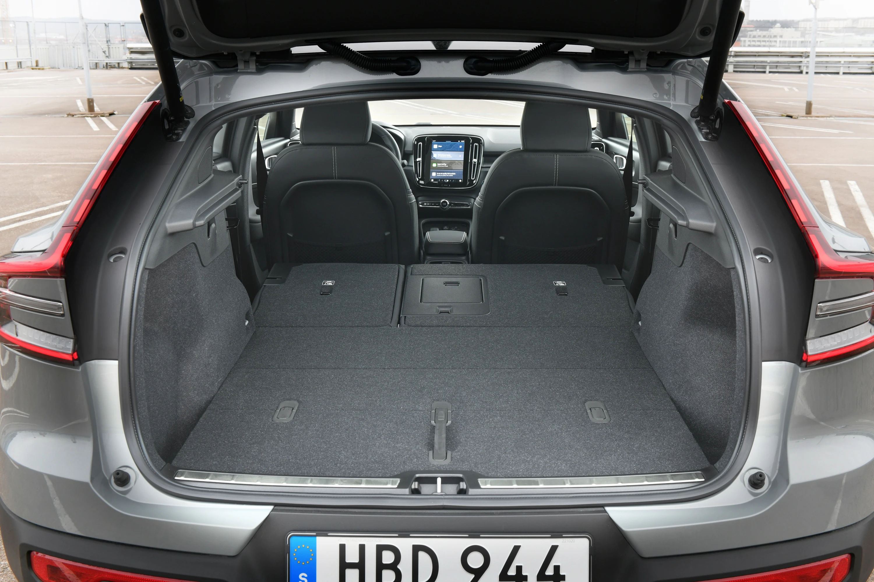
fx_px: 971
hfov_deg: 48.5
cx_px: 437
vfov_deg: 33.4
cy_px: 291
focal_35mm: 40
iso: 500
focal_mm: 40
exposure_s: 1/6
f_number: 11
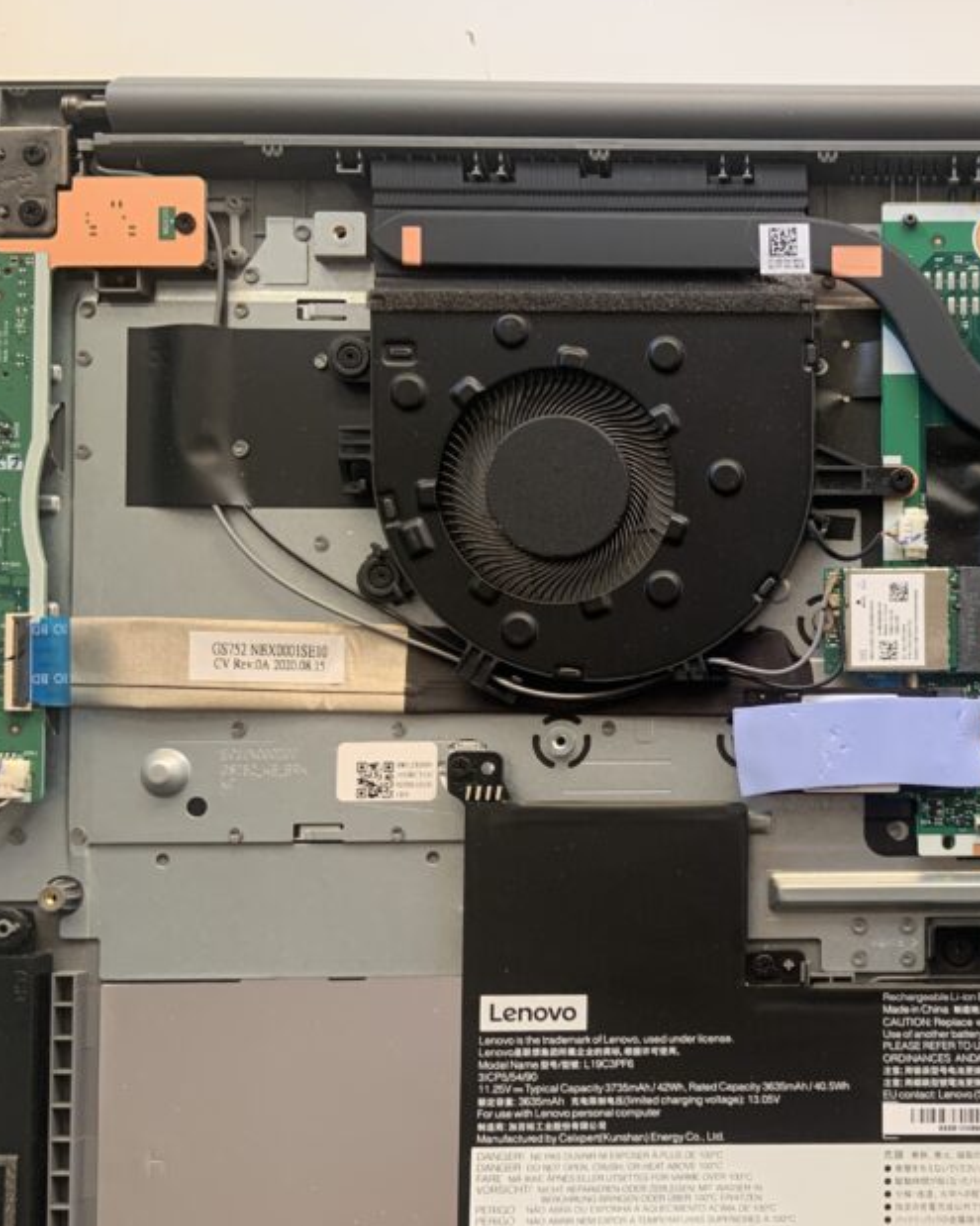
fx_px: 1523
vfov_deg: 43.6
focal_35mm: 42
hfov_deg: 33.5
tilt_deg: -88.4
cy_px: 751
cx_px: 909
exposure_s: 1/60
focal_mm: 4.25
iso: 125
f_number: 1.8
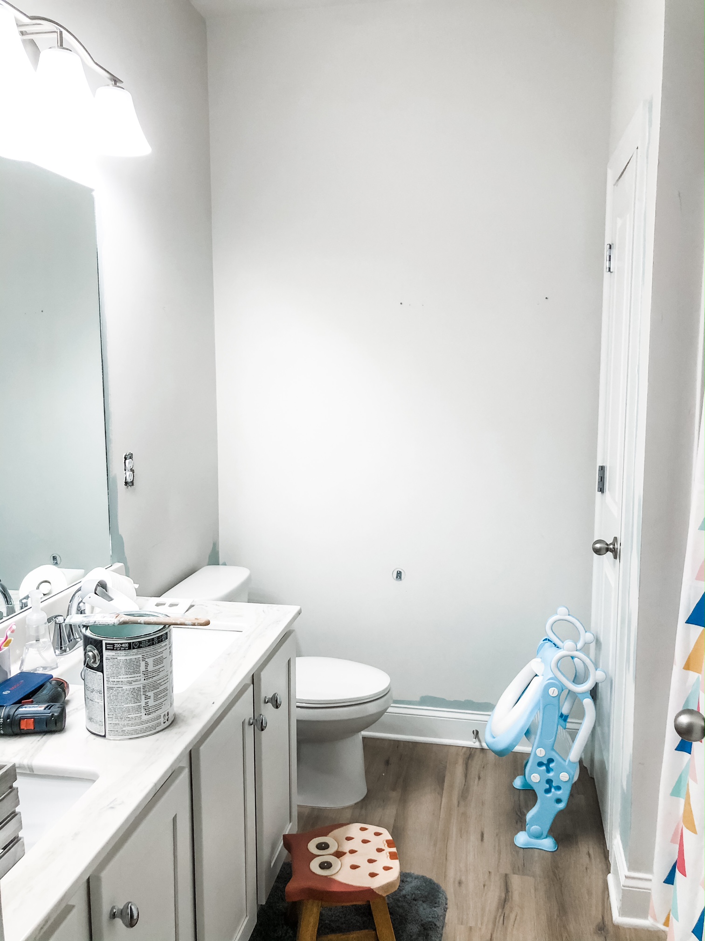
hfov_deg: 49.7
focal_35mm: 28
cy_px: 470
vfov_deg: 63.4
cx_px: 352
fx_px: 760
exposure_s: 1/30
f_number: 1.8
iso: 32
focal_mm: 4
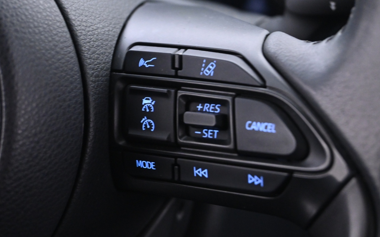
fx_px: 741
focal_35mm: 72
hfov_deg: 28.7
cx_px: 203
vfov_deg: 18.2
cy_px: 124
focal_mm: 41
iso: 3200
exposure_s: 1/10
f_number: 5.6
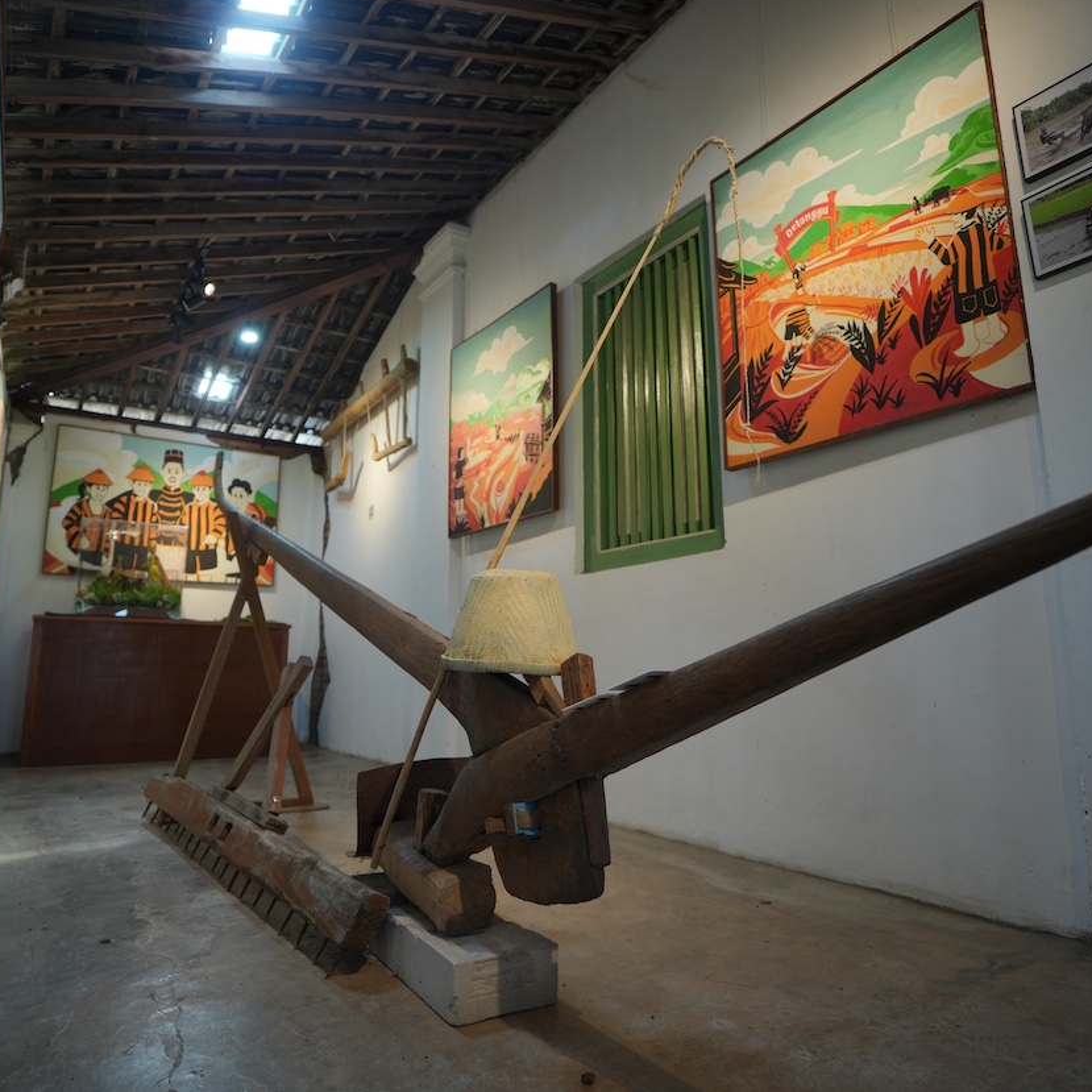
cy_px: 532
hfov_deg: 72.1
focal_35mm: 21
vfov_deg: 72.1
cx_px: 537
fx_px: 749
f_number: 2.8
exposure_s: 1/125
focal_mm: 16
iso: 250
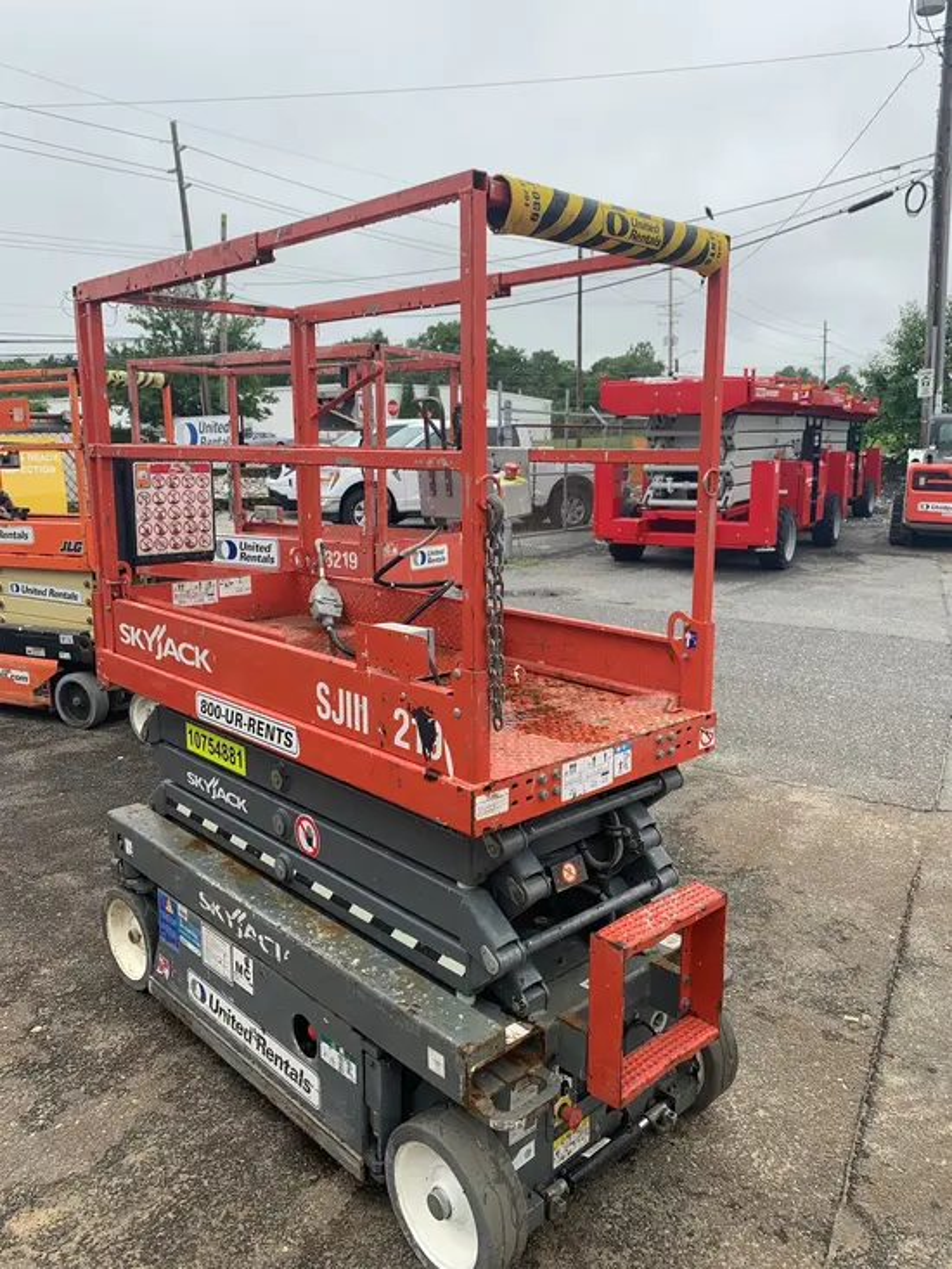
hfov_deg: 53.1
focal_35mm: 26
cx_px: 476
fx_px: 953
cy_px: 634
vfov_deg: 67.3
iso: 25
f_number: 1.8
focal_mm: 4.25
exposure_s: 1/141
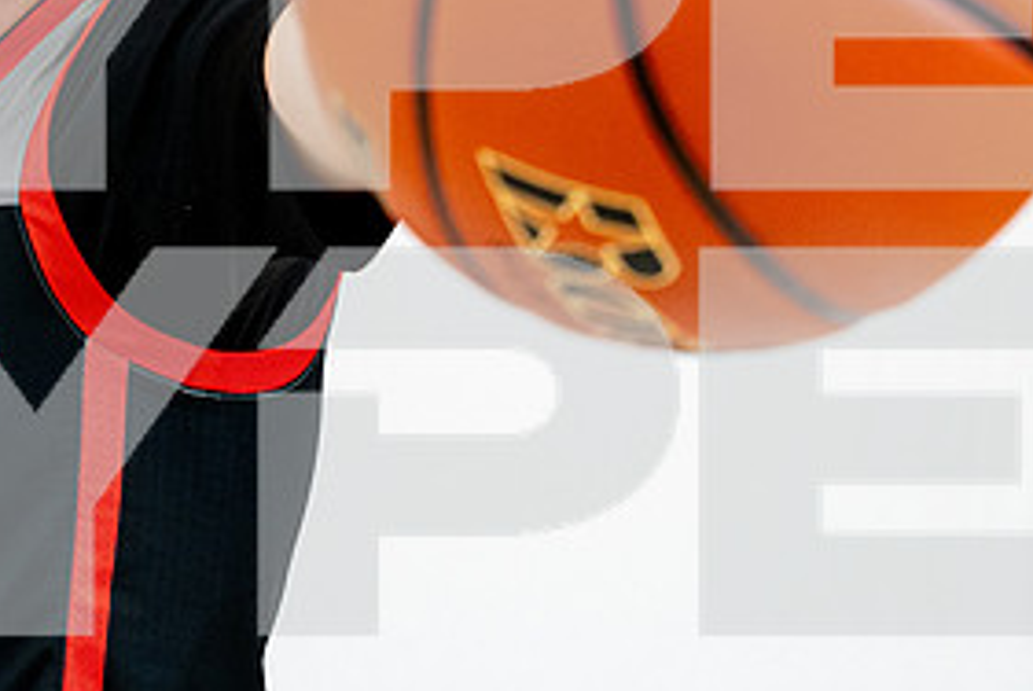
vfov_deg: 10.3
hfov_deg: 15.4
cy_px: -2
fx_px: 3792
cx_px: 199
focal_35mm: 132
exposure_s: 1/400
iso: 2500
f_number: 5
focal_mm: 64
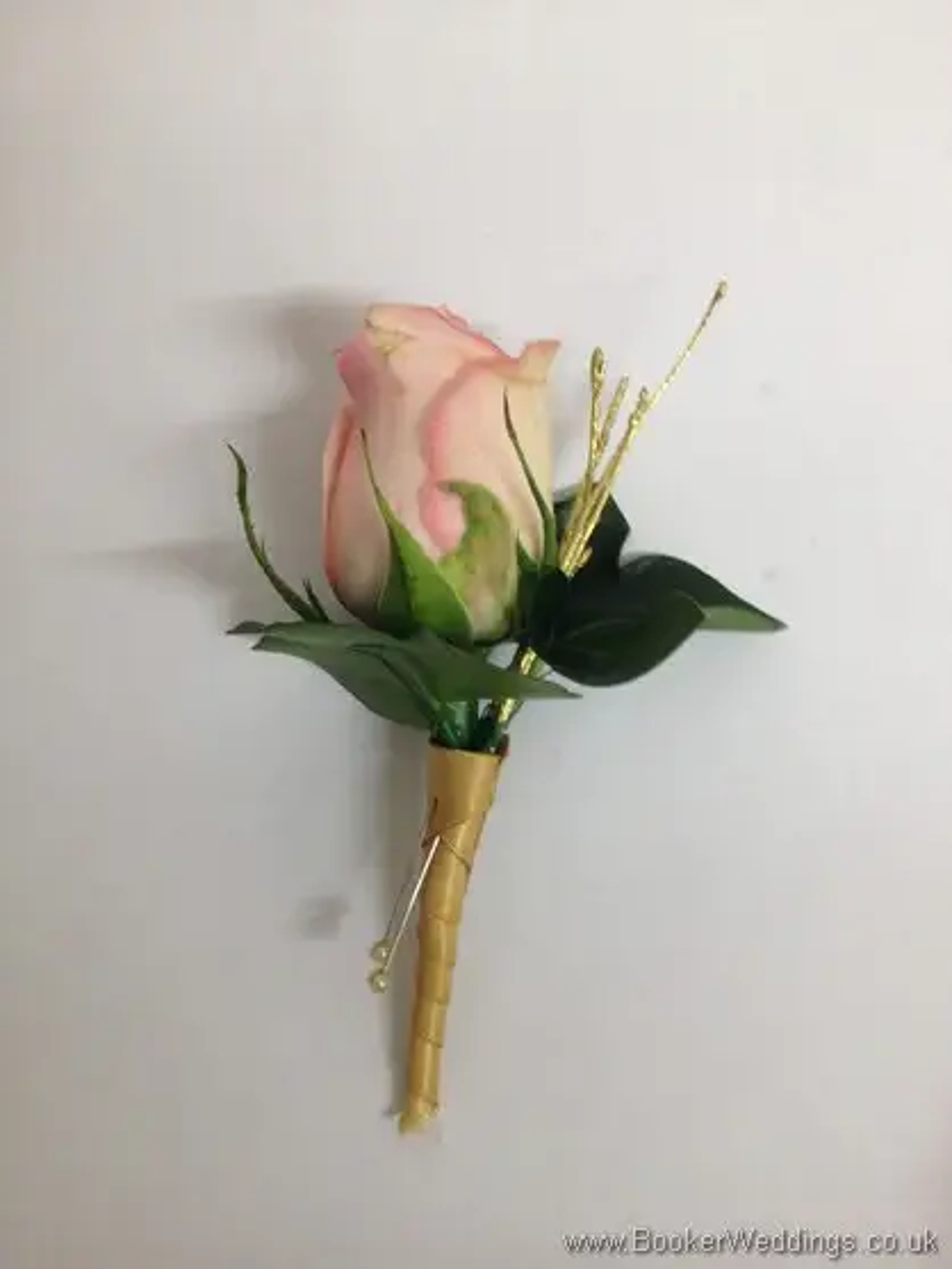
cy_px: 634
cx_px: 476
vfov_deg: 52.6
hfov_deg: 40.7
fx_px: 1283
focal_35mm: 35
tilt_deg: -85.1
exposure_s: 1/20
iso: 64
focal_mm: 4.28
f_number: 2.4
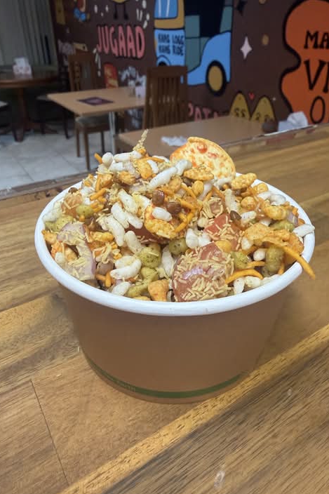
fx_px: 357
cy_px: 245
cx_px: 171
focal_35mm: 26
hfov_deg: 49.5
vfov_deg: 69.4
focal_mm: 2.22
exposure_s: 1/50
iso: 160
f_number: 2.2
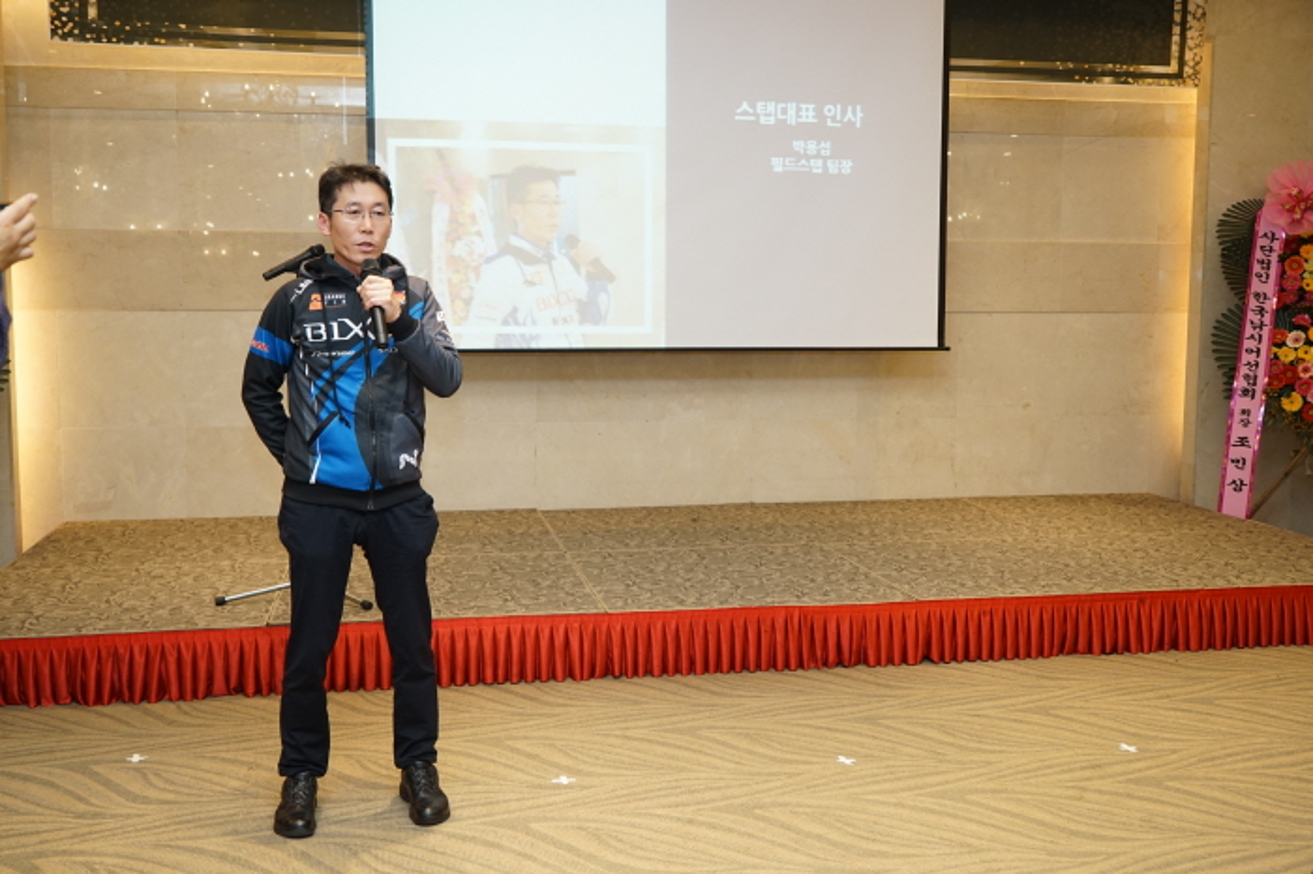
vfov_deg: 37.8
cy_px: 437
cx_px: 656
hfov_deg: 54.5
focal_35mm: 35
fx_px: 1276
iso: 800
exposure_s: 1/100
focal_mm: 35
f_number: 5
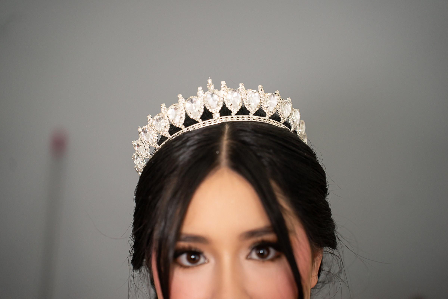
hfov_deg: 27.0
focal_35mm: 75
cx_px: 224
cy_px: 150
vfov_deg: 18.2
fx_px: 934
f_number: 2.8
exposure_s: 1/125
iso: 320
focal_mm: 75
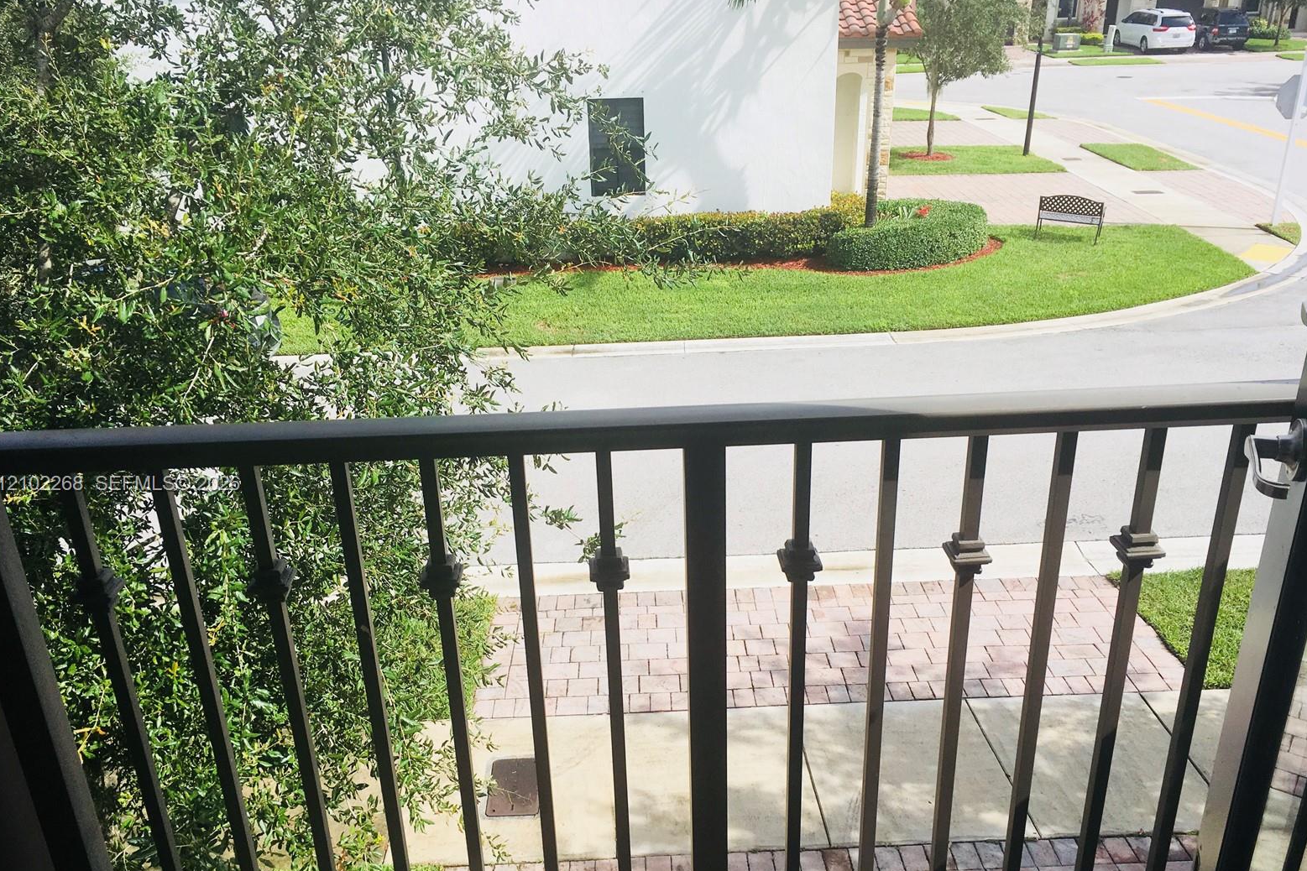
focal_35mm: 31
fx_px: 1125
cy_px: 485
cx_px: 651
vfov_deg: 42.3
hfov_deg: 60.3
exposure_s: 1/1261
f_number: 2.2
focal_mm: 4.15
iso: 25
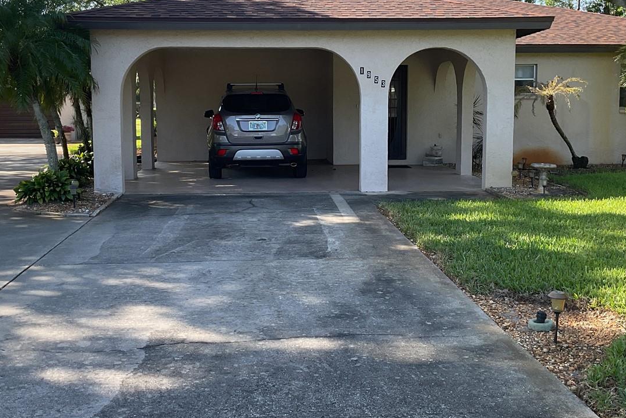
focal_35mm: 45
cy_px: 175
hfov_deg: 43.6
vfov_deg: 29.8
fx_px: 783
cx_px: 307
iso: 16
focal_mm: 3
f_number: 1.8
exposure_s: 1/442
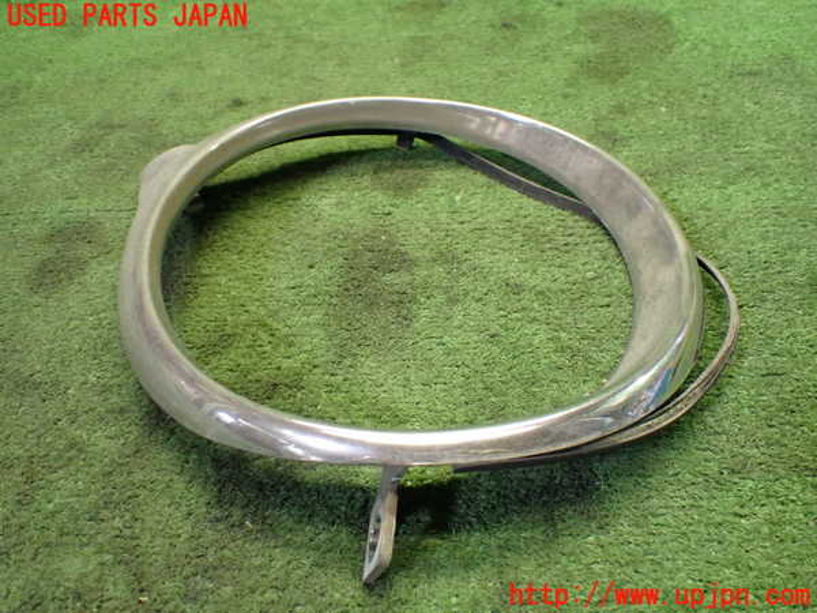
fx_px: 708
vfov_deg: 46.8
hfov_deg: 60.0
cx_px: 408
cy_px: 306
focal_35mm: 30
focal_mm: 5.4
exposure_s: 1/100
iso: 800
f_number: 2.3
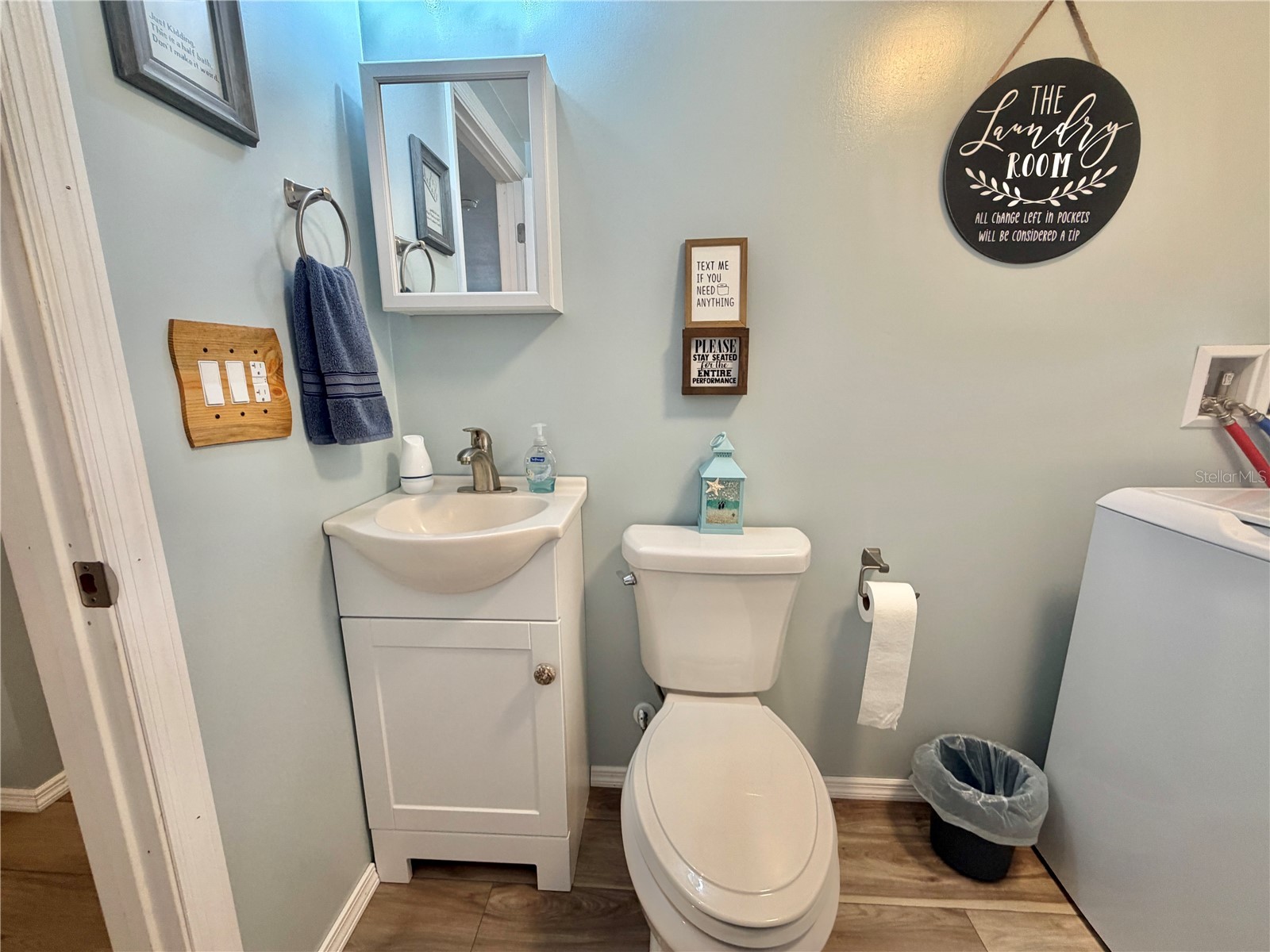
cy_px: 476
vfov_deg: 85.7
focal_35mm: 14
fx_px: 514
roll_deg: +0.9
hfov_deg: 102.1
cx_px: 635
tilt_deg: -11.5
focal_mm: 2.22
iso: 160
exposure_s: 1/120
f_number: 2.2
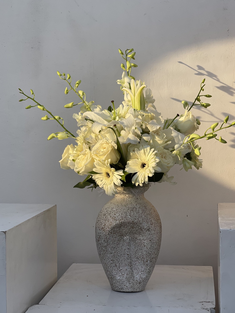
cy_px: 153
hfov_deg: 21.0
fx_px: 633
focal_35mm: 70
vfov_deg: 27.8
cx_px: 118
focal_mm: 7.5
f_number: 2.2
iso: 20
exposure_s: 1/385
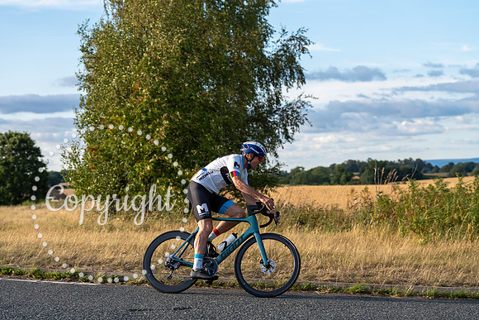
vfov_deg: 16.3
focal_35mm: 84
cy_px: 160
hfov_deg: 24.2
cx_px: 240
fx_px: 1118
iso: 125
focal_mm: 84
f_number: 4.5
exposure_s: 1/1000
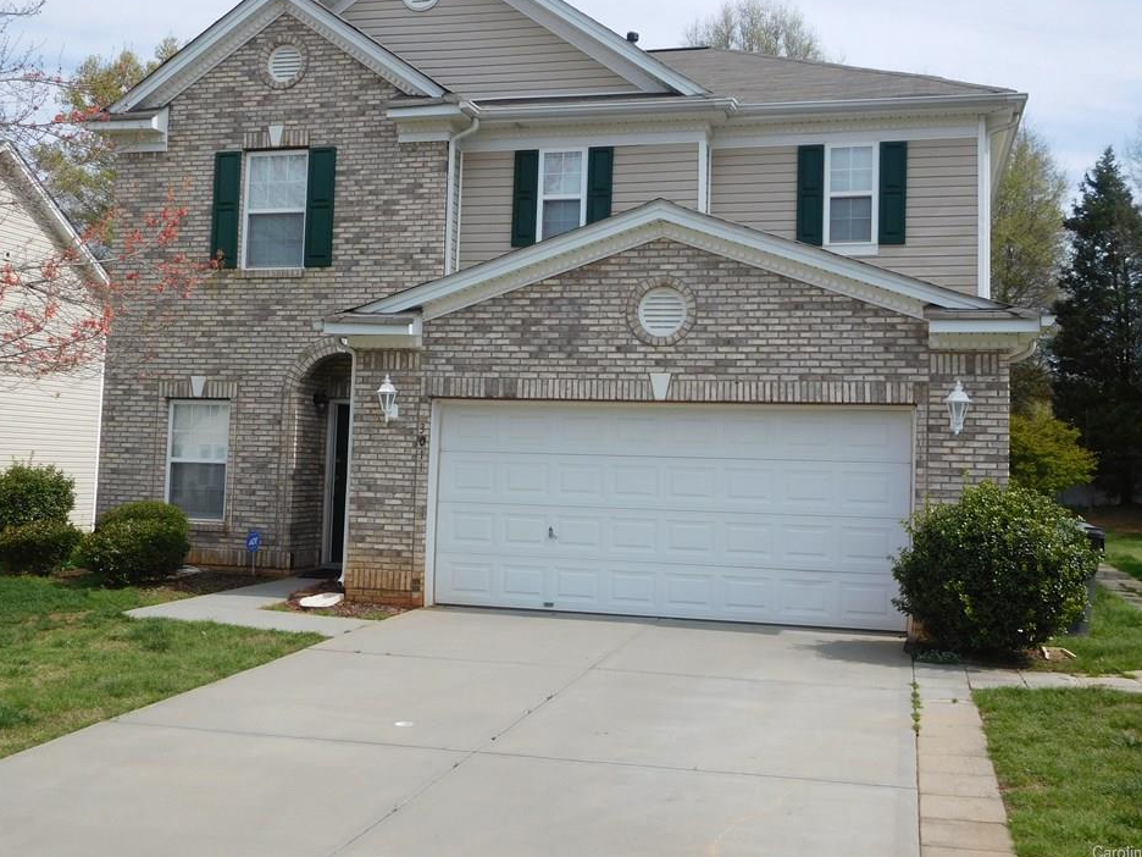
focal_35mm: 35
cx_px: 608
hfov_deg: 52.6
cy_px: 396
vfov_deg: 40.7
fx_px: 1155
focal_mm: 5.7
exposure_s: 1/1250
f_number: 3.6
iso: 125
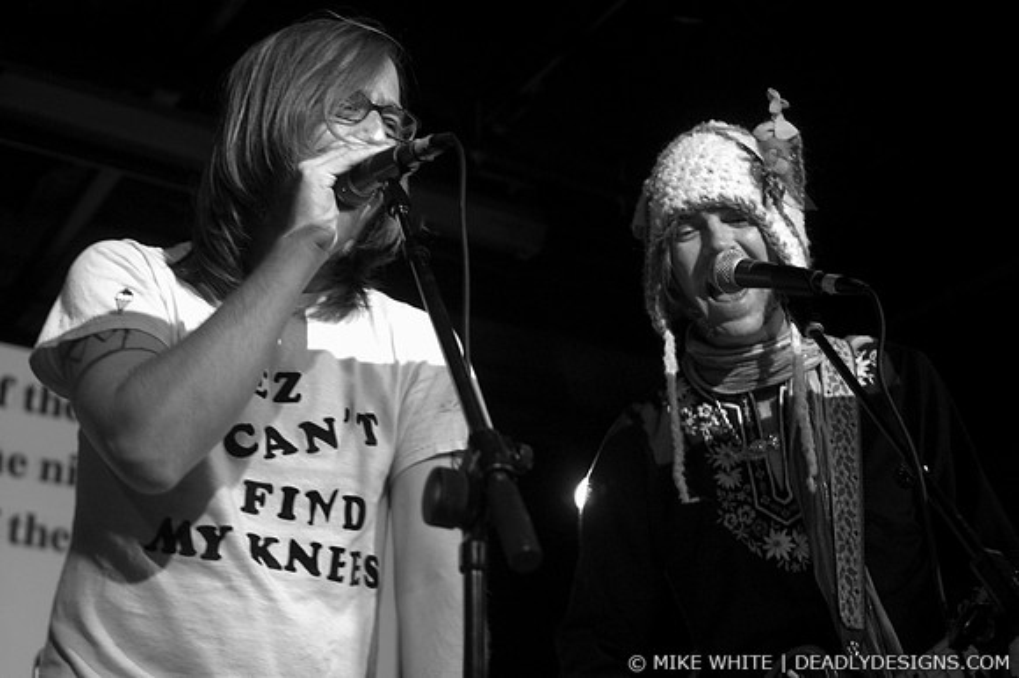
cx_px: 510
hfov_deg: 37.9
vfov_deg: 25.7
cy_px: 339
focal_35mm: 52
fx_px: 1485
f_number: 2.8
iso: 1600
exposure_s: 1/40
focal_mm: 35
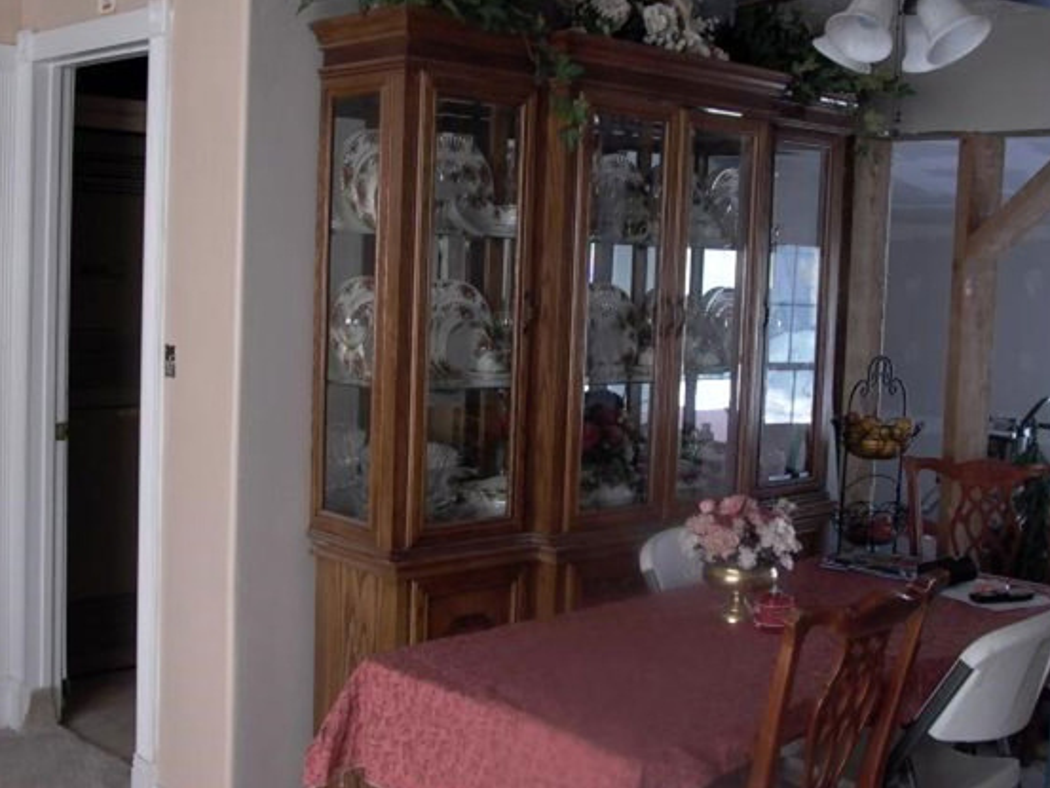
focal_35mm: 44
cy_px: 349
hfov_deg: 42.9
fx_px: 1335
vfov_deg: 32.9
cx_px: 496
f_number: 2.13
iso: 100
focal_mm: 8.19
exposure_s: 1/119
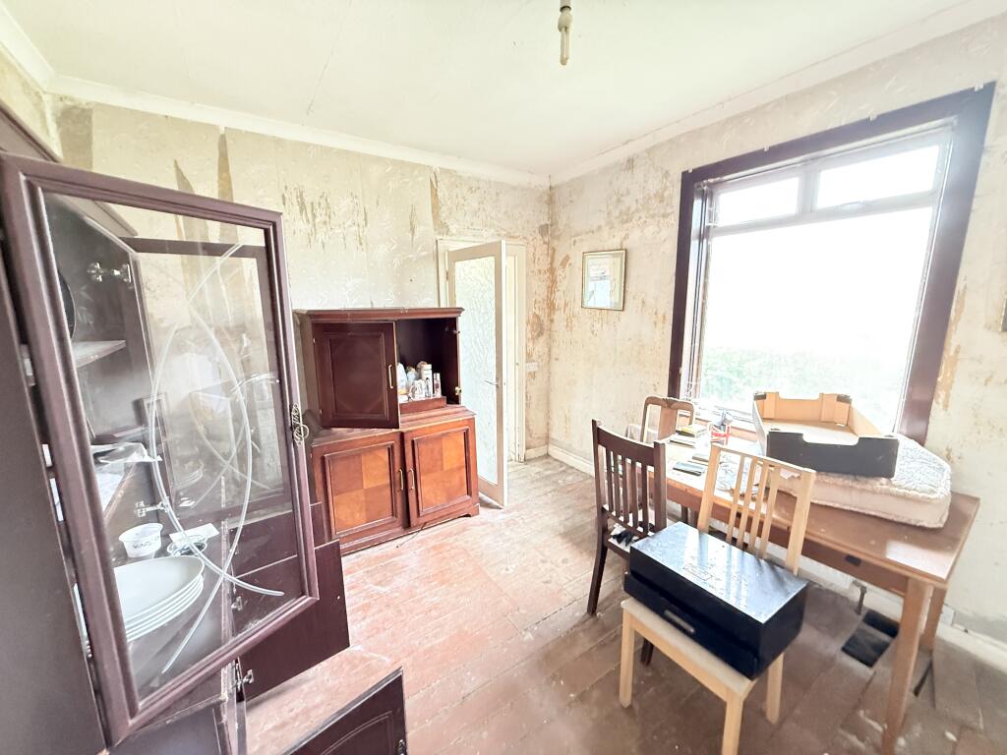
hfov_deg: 102.1
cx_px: 504
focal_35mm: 14
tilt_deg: -7.1
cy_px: 378
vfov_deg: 85.7
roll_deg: -1.3
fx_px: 407
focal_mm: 2.22
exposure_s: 1/60
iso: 640
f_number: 2.2
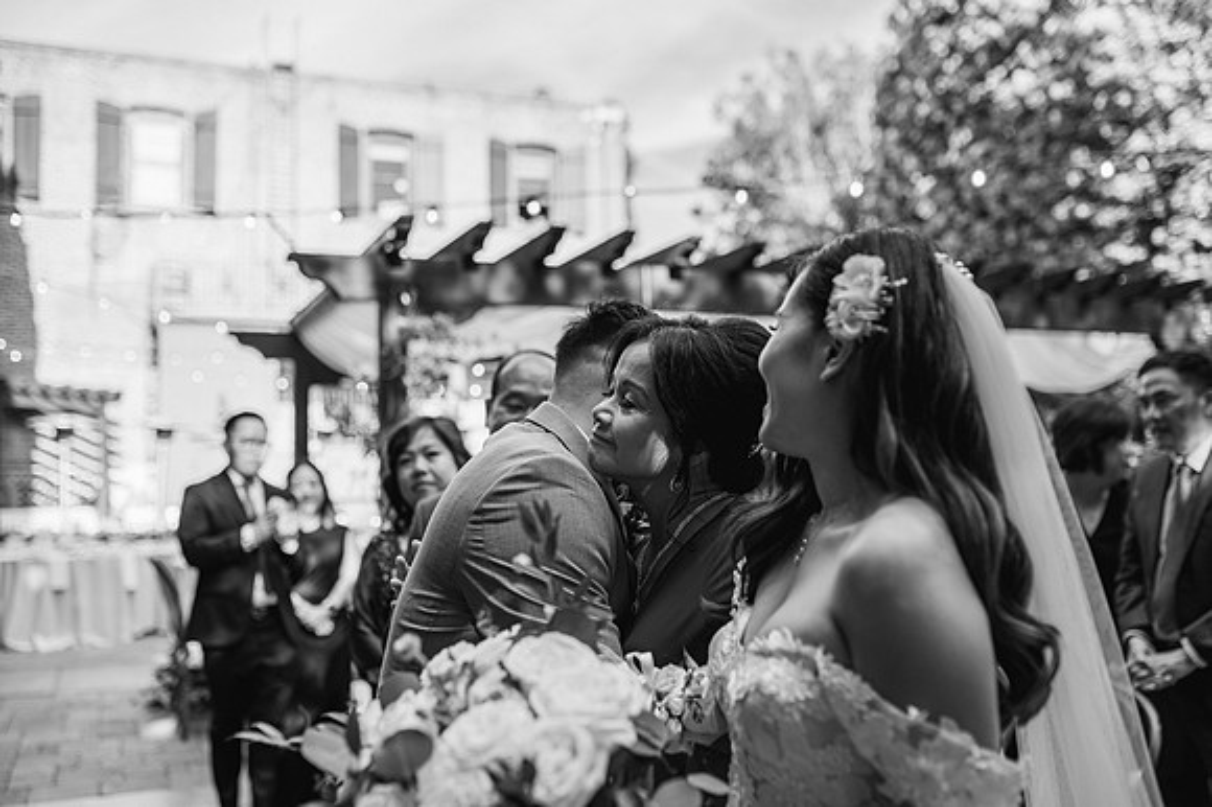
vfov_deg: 37.8
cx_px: 606
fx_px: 1178
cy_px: 404
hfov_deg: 54.5
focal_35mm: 35
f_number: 2.2
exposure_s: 1/1600
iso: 100
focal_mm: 35
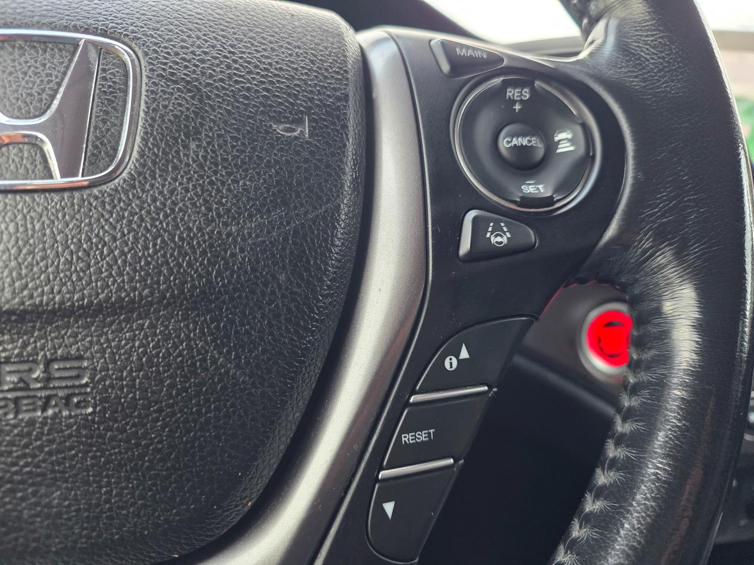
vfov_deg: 58.9
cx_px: 377
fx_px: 501
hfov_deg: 73.9
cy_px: 282
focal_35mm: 23
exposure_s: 1/120
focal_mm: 6.25
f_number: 1.7
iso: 640
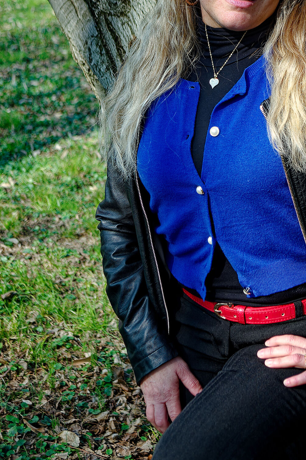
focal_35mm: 74
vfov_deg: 27.2
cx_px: 242
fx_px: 943
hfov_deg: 18.3
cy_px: 164
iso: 100
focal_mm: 31
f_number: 4
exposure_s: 1/350
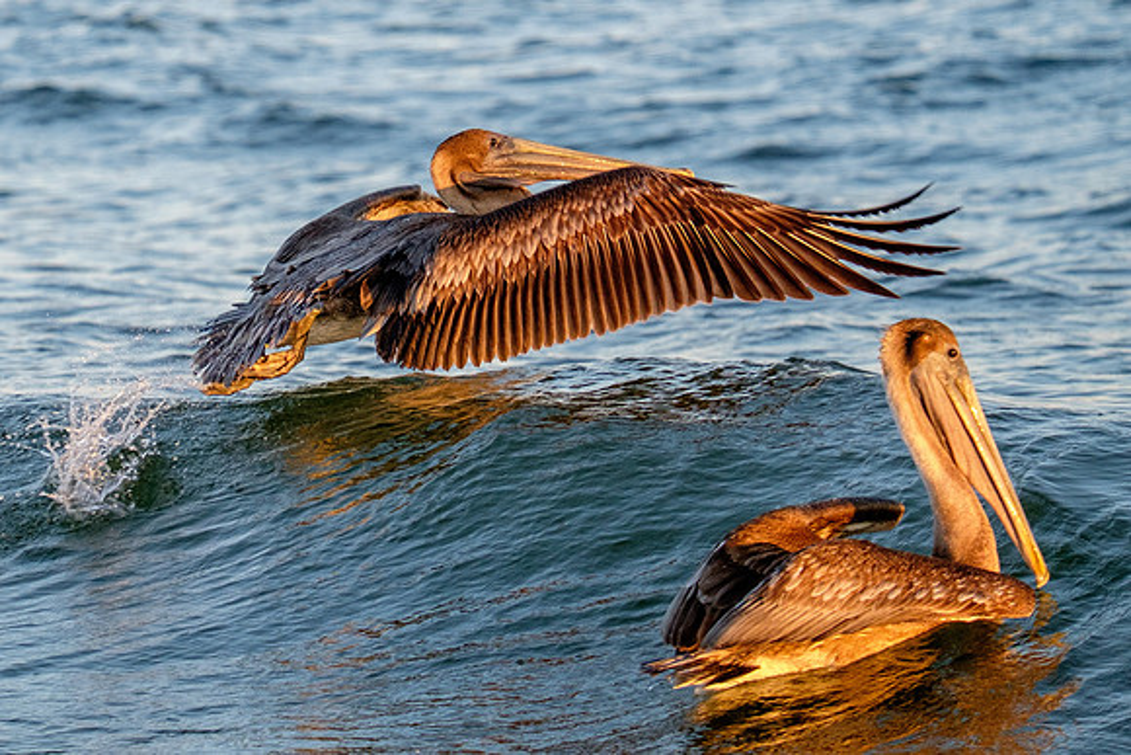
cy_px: 216
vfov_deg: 3.2
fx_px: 13471
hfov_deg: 4.8
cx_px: 360
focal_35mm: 429
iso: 800
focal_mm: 200
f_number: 5.6
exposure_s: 1/1000
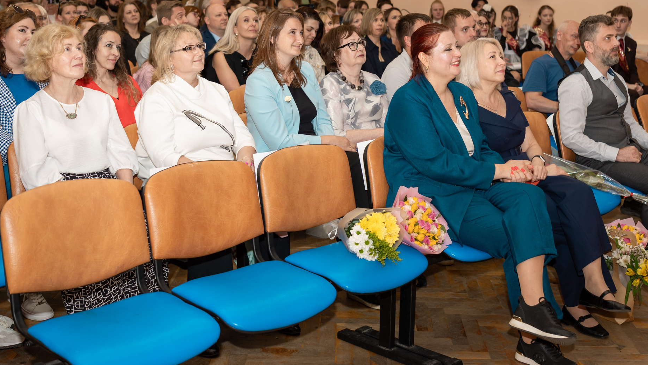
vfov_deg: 23.4
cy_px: 127
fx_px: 876
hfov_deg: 40.5
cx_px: 355
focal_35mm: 51
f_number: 2.8
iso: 200
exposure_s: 1/160
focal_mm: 35
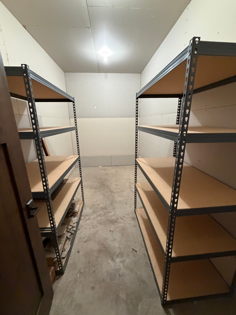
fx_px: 136
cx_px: 121
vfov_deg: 98.1
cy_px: 163
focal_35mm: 15
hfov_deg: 81.7
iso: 640
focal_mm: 2.22
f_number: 2.2
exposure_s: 1/60
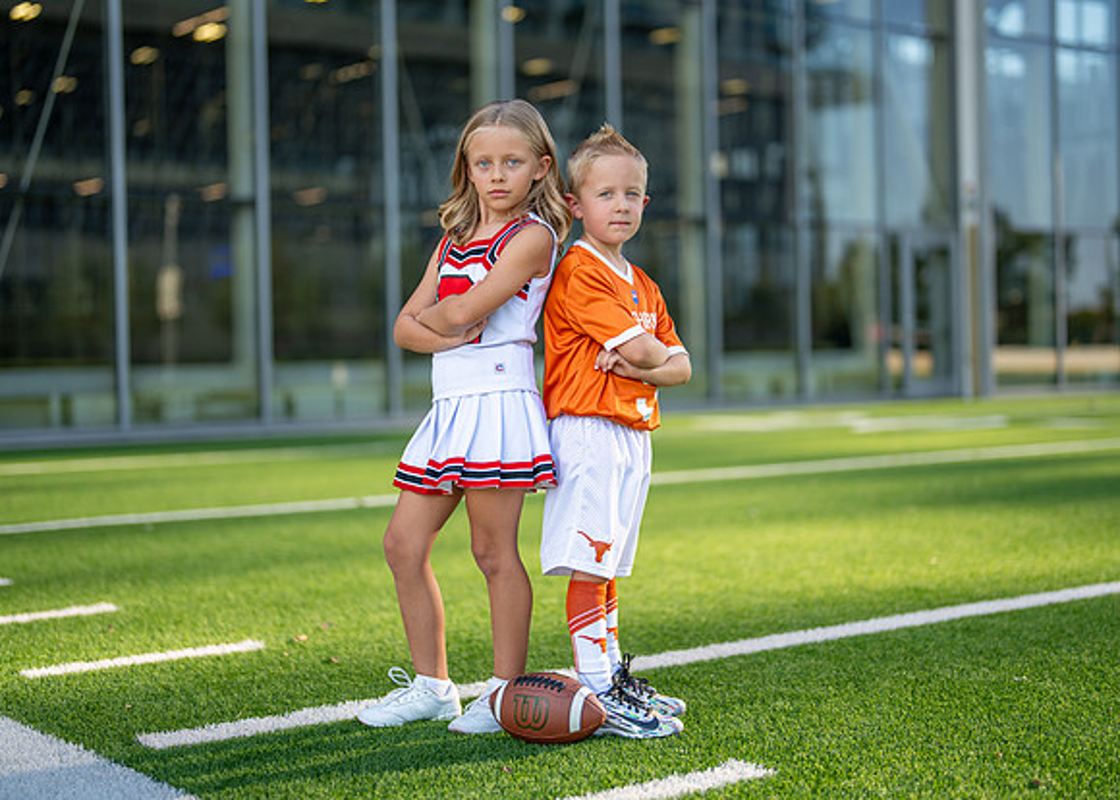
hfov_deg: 34.7
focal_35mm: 56
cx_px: 555
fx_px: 1790
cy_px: 382
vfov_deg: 25.2
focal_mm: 50
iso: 100
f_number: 1.2
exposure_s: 1/2500
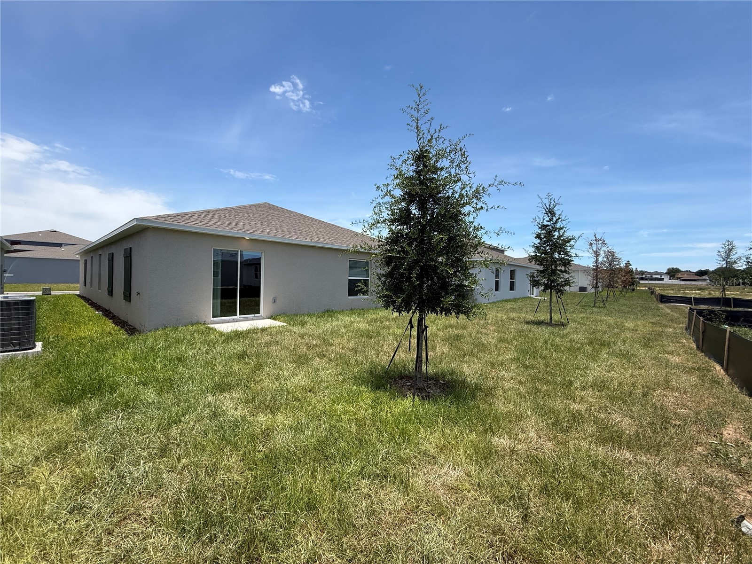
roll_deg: -1.6
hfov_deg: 102.1
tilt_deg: +0.0
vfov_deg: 85.7
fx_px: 304
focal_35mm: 14
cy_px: 282
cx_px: 376
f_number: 2.2
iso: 50
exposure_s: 1/1656
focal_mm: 2.22
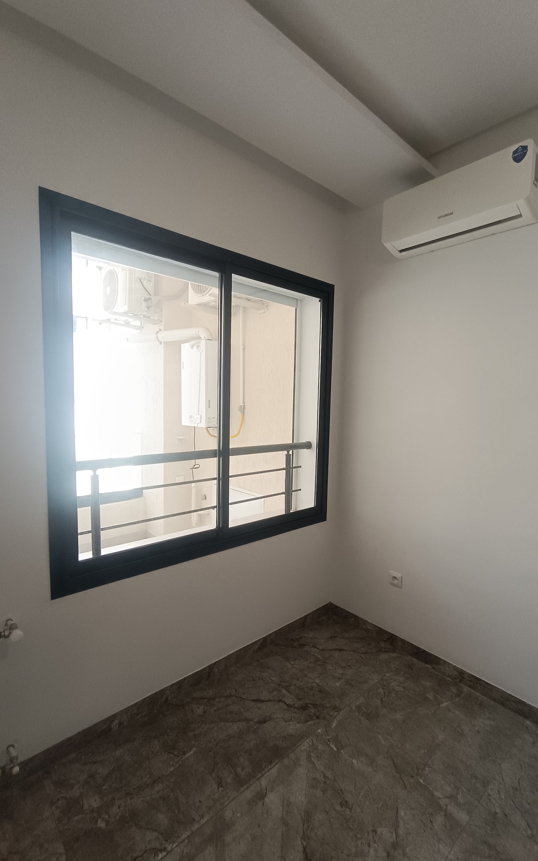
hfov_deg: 68.0
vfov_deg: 94.4
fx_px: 399
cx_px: 263
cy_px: 431
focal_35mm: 17
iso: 160
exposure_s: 1/100
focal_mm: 1.66
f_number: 2.2
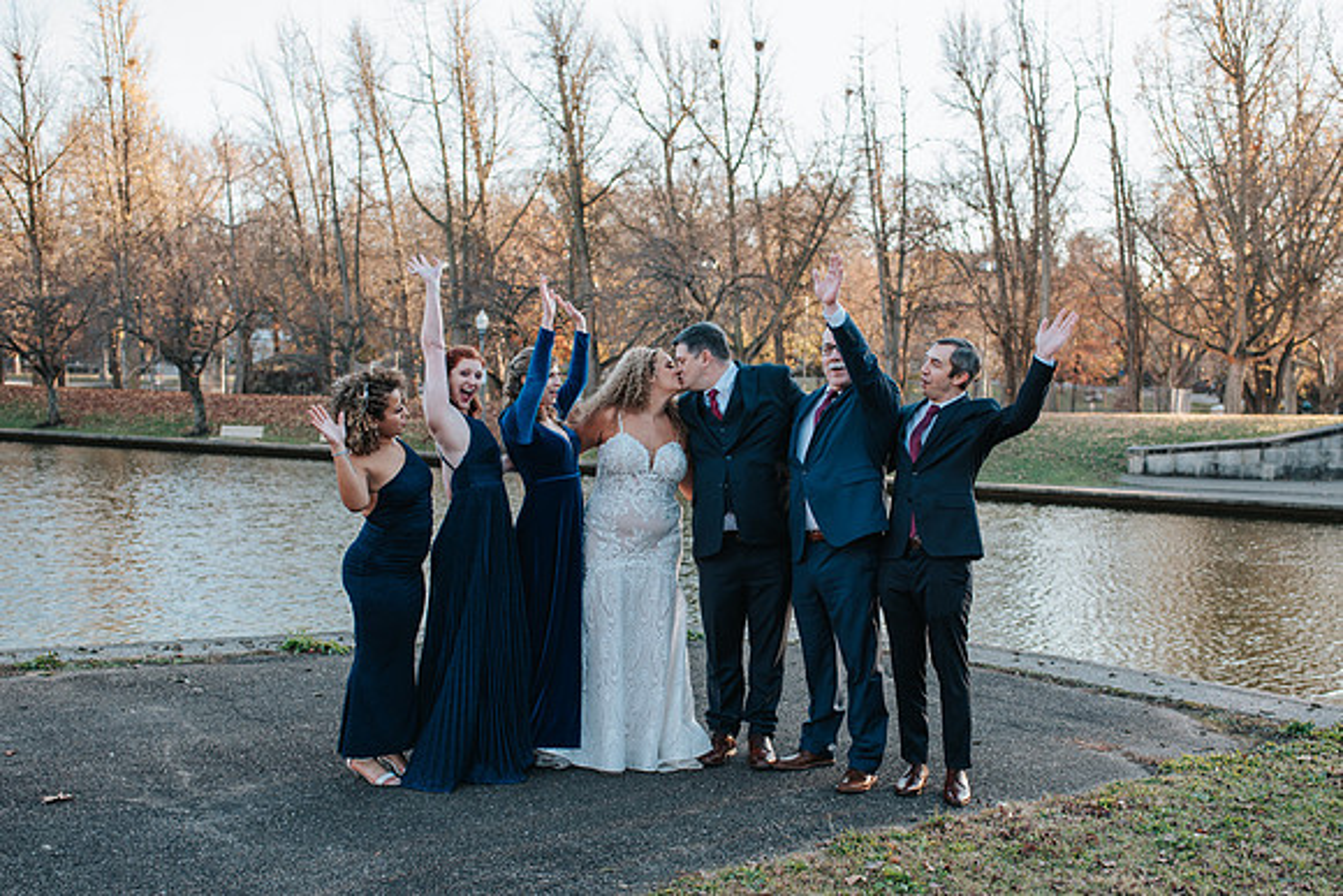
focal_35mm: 43
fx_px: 1586
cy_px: 541
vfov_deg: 31.5
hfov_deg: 45.9
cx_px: 707
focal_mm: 35
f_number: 2.8
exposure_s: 1/400
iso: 250
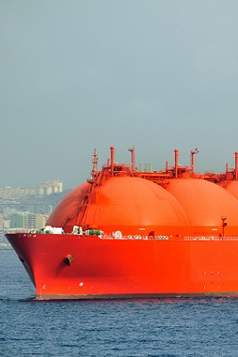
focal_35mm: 453
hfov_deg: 3.0
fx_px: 4492
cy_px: 178
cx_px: 214
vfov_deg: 4.6
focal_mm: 200
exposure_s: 1/800
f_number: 5.3
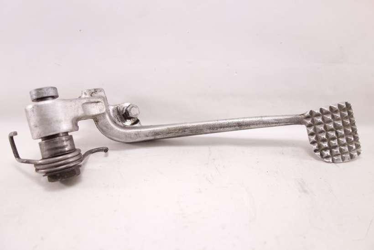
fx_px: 291
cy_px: 125
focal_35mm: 28
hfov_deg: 65.5
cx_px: 187
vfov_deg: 46.4
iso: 125
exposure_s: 1/100
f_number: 2
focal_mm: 10.4
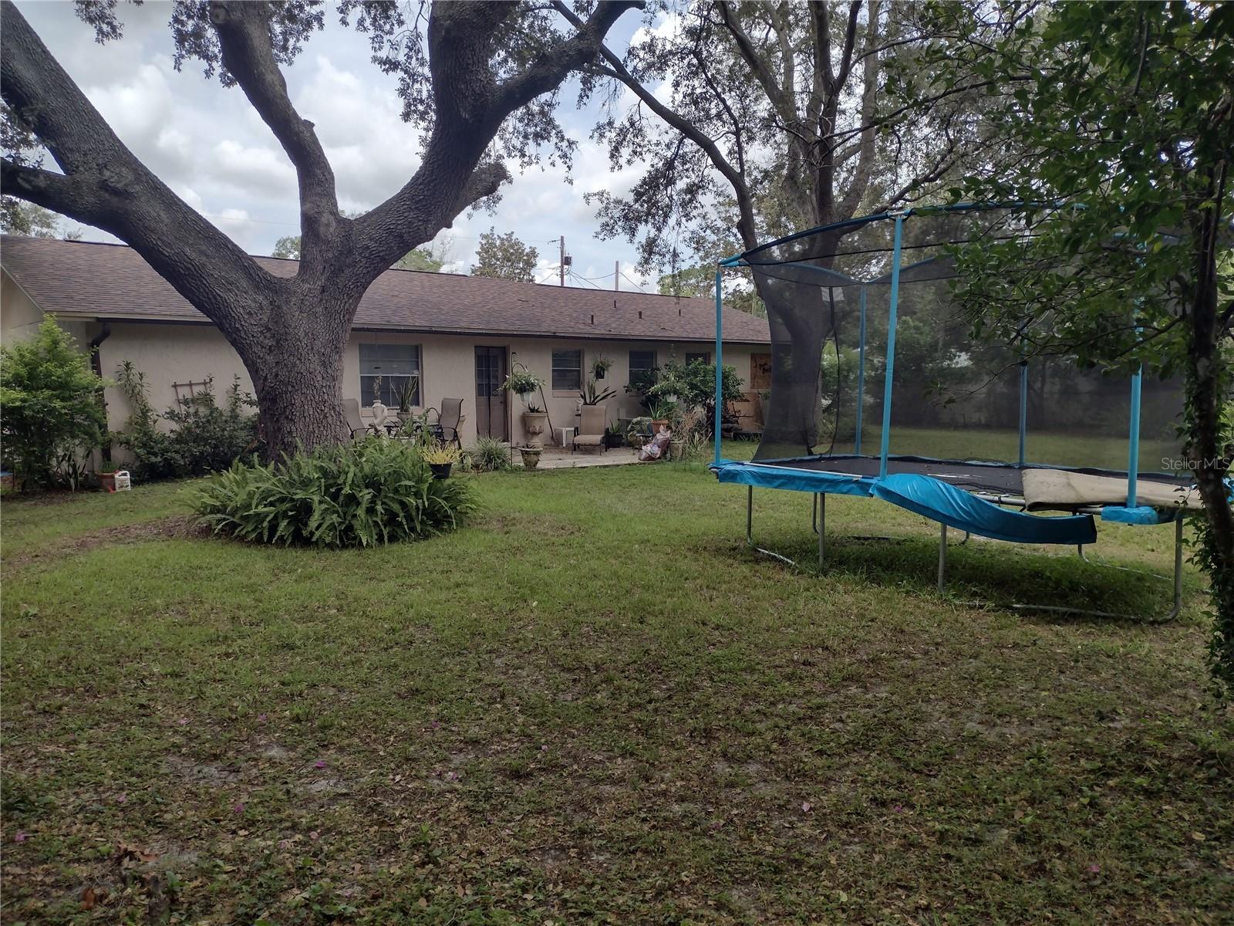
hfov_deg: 65.3
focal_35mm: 27
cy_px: 463
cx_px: 617
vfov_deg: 51.4
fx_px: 963
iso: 100
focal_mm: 4.71
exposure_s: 1/968
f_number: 1.7
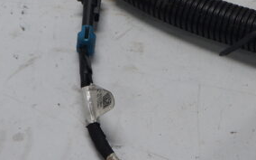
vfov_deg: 11.2
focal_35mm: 116
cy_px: 7
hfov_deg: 17.8
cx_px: 226
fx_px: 808
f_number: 4
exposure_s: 1/80
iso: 100
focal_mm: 21
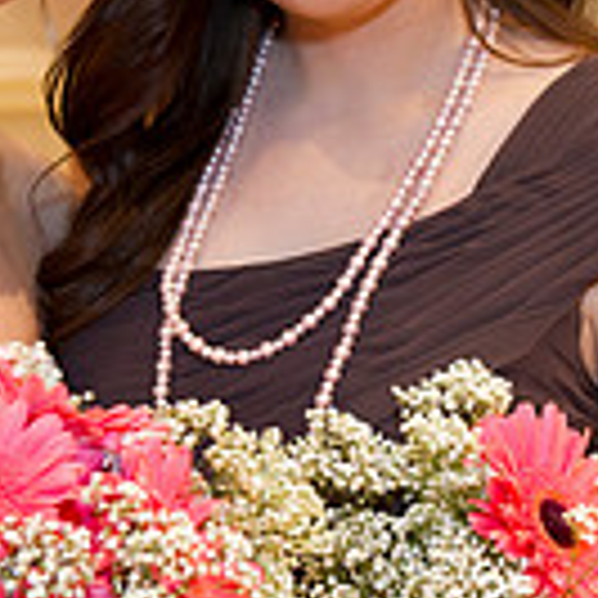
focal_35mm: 148
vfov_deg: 11.8
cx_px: 288
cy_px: 180
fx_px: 2893
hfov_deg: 11.8
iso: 1250
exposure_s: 1/80
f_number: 4
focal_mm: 40
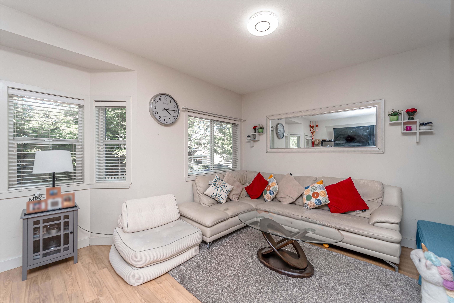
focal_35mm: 14
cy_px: 152
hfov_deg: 104.2
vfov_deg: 81.3
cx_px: 227
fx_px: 177
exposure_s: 1/200
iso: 100
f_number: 3.5
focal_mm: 14
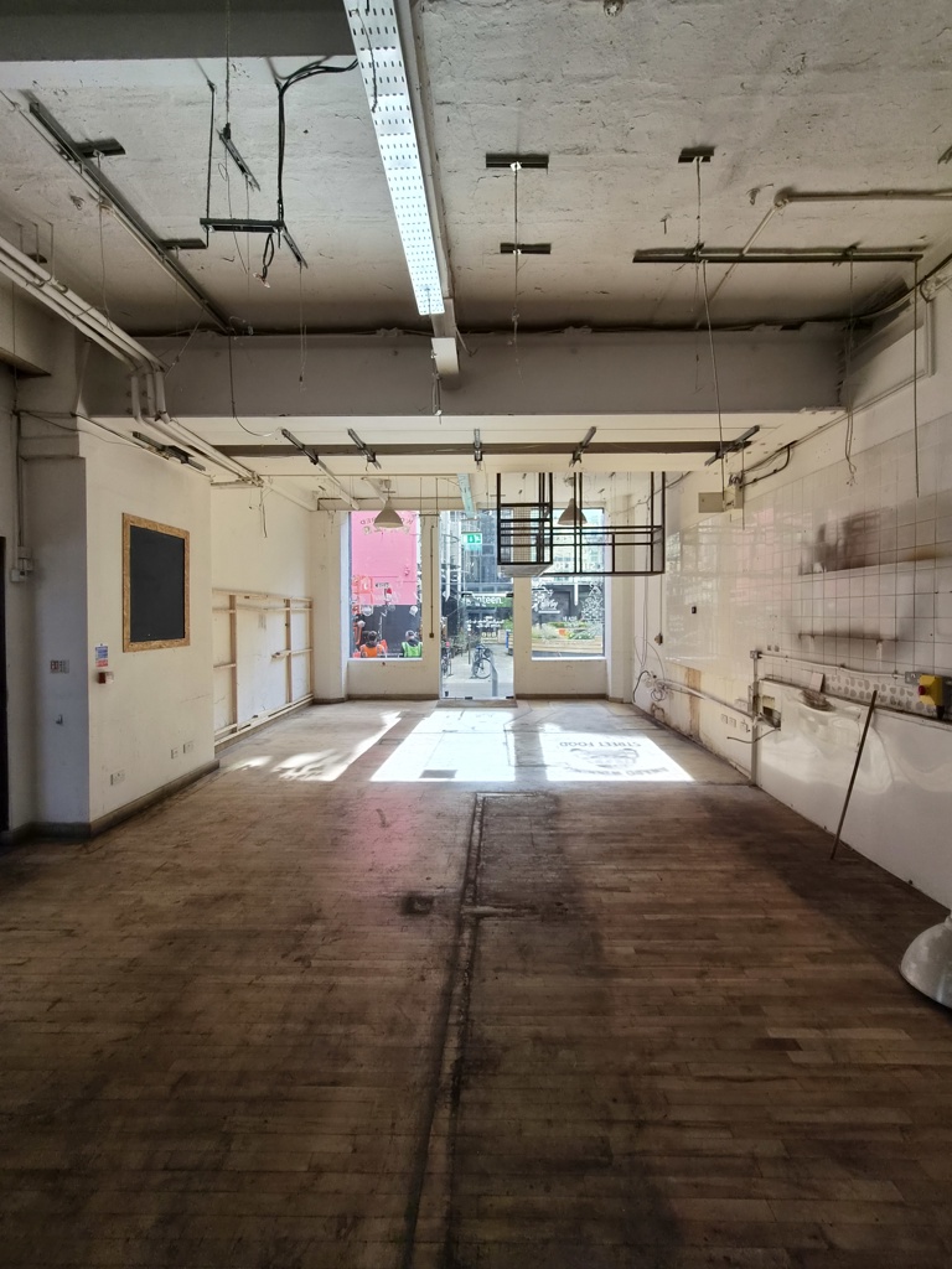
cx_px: 476
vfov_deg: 106.2
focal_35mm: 13
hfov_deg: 89.9
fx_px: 477
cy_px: 634
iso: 100
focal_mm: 2.2
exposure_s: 1/469
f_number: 2.2
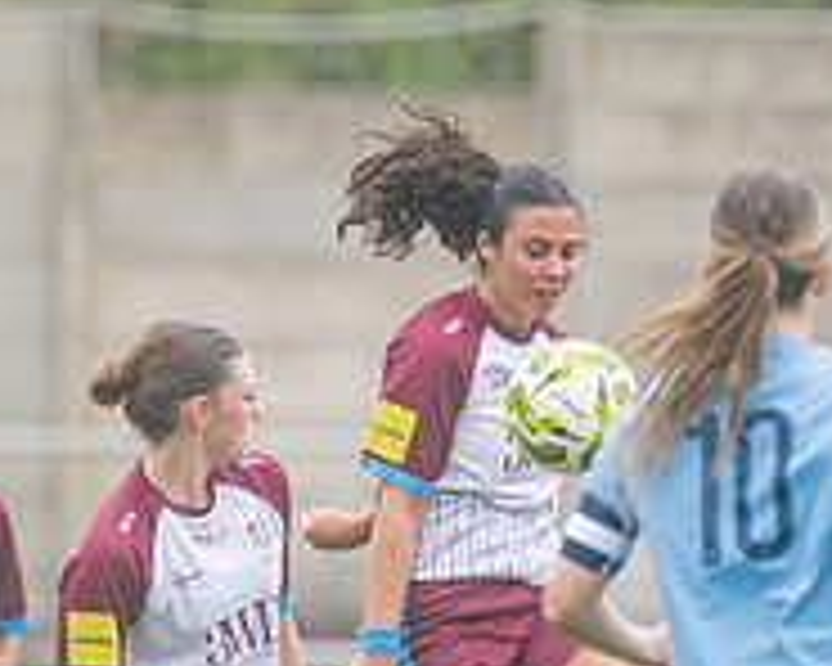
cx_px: 90
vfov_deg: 1.1
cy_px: 583
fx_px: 33809
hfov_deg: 1.4
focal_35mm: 1373
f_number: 2.8
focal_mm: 300
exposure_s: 1/1600
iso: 560
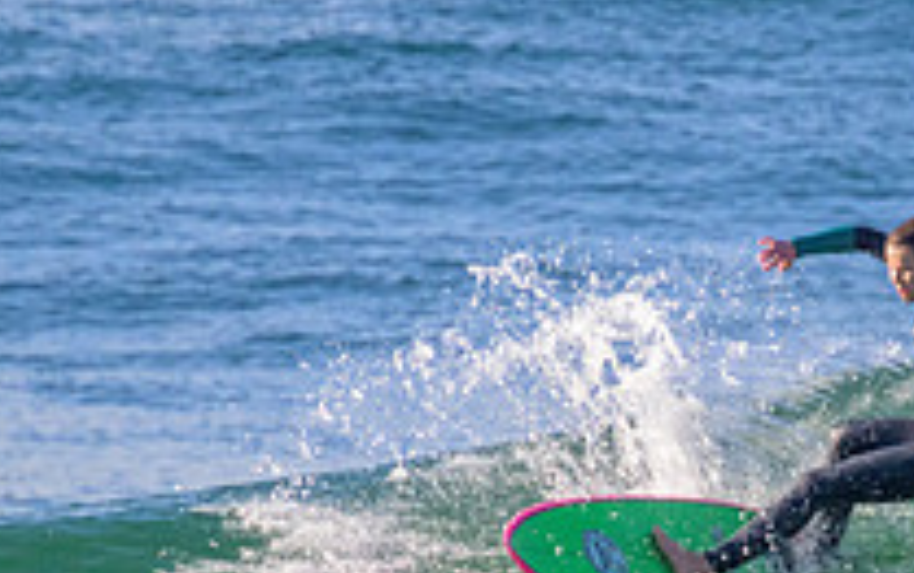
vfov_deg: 0.6
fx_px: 56465
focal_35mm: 2265
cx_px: 918
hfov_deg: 0.9
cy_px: 698
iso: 2200
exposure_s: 1/2000
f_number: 11
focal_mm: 800
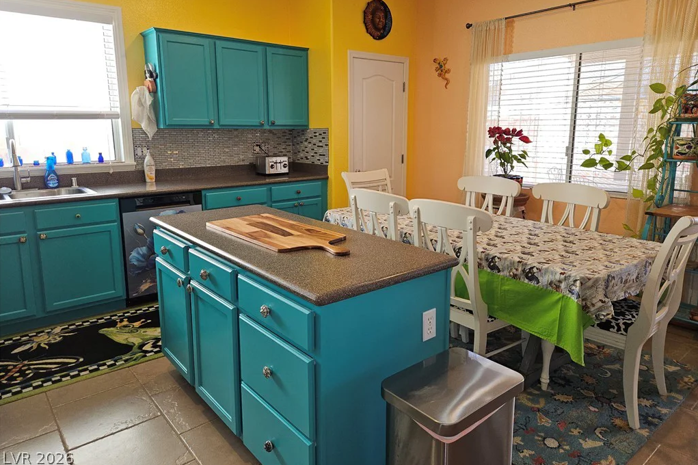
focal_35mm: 24
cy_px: 207
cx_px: 349
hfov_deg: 73.8
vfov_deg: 53.0
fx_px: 465
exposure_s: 1/60
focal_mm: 5.4
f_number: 1.8
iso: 100
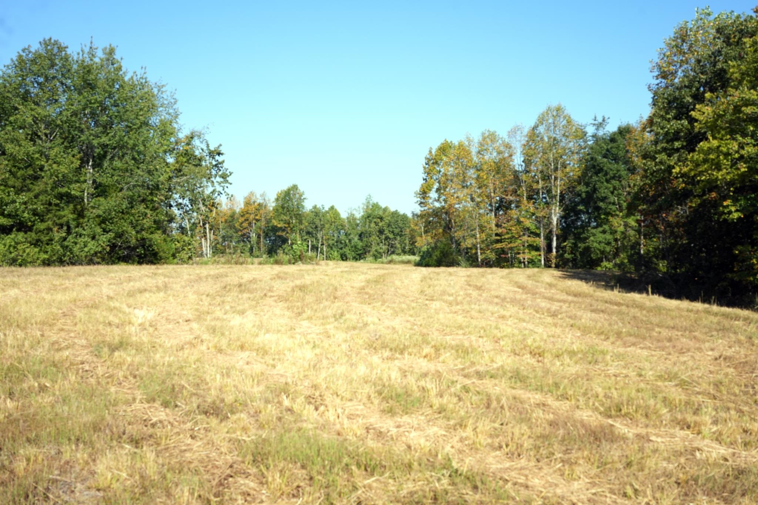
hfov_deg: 54.4
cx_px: 379
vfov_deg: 37.8
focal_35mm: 35
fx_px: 737
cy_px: 252
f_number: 7.1
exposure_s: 1/1600
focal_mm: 35
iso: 640
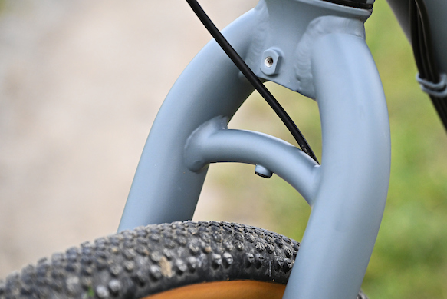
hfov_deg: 19.5
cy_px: 150
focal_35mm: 105
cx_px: 224
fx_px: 1304
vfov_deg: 13.0
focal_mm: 102
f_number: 4.5
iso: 2000
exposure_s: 1/200
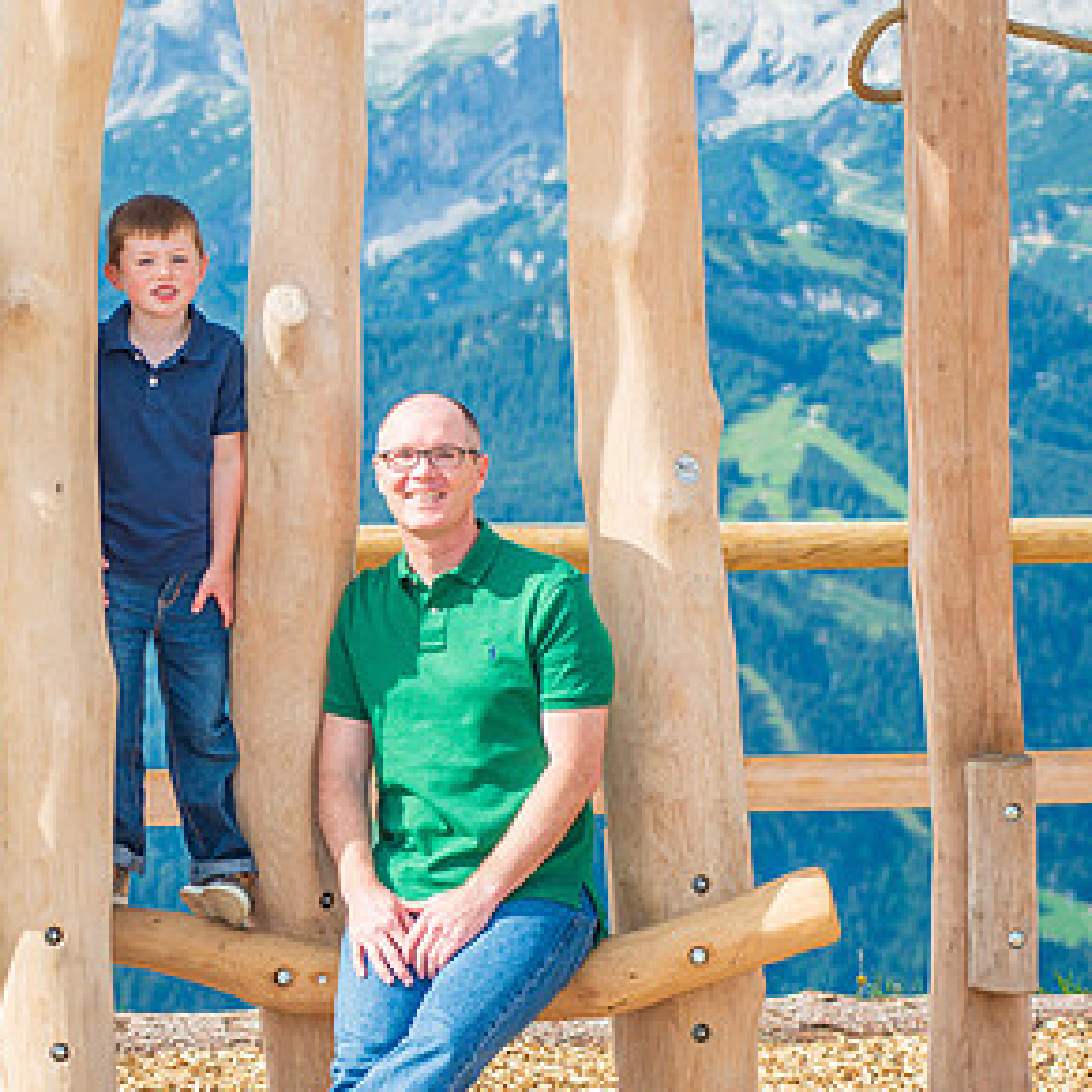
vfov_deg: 11.2
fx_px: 5568
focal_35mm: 156
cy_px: 659
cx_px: 195
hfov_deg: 11.2
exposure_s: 1/500
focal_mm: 92
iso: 100
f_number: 5.6
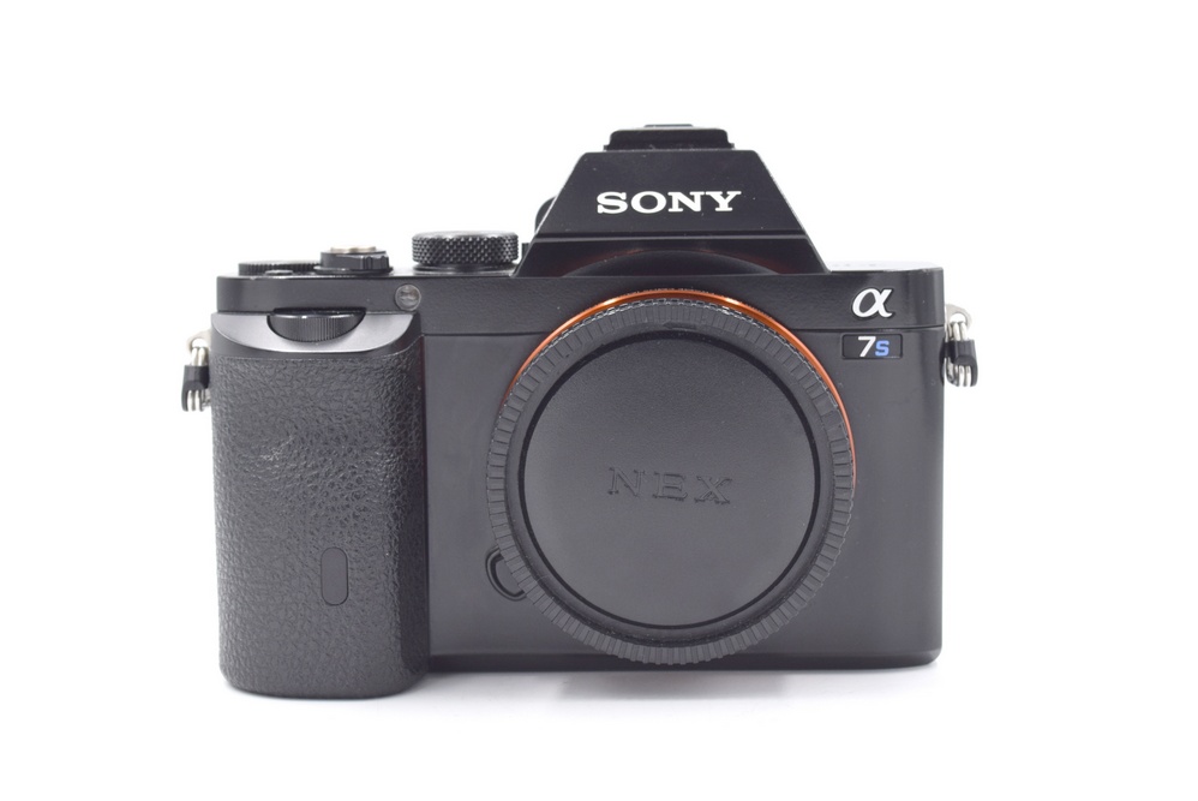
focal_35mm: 66
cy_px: 400
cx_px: 599
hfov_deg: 30.5
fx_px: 2198
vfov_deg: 20.6
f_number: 8
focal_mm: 44
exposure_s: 1/125
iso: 400
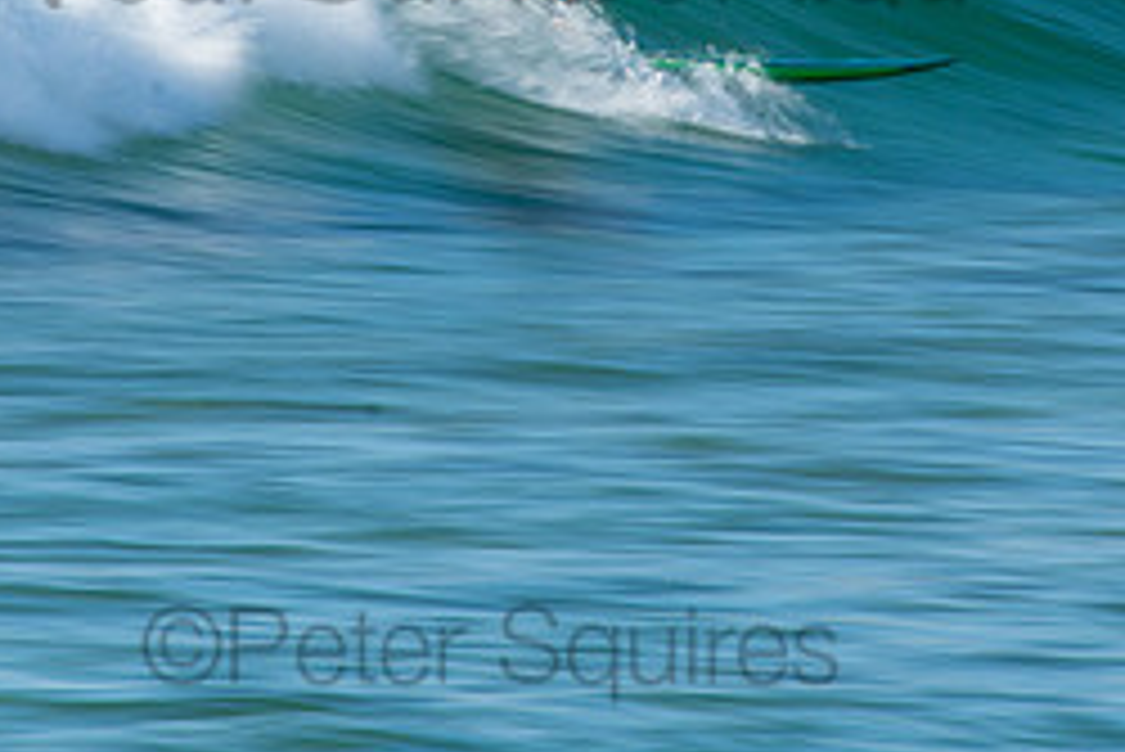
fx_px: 43555
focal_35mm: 1393
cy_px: -101
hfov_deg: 1.5
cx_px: 490
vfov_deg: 1.0
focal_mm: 400
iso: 100
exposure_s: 1/20
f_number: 22
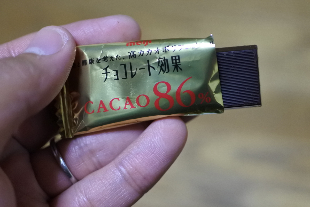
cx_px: 155
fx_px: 422
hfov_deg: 40.3
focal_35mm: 49
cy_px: 104
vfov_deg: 27.6
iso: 1800
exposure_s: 1/125
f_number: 1.8
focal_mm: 18.5
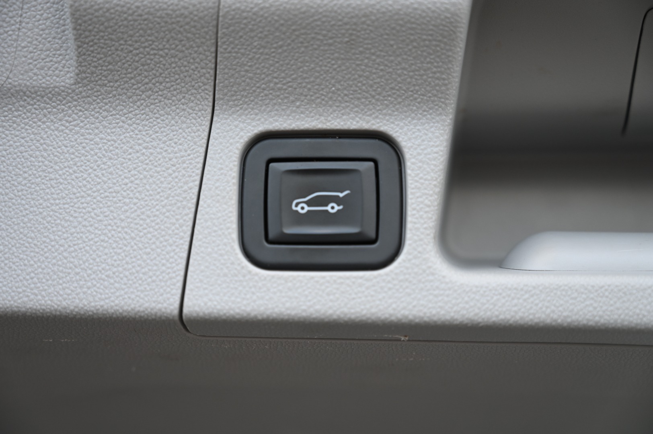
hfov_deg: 28.9
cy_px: 217
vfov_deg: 19.4
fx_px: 1269
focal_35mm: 70
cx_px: 326
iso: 400
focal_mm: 70
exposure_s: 1/250
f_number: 4
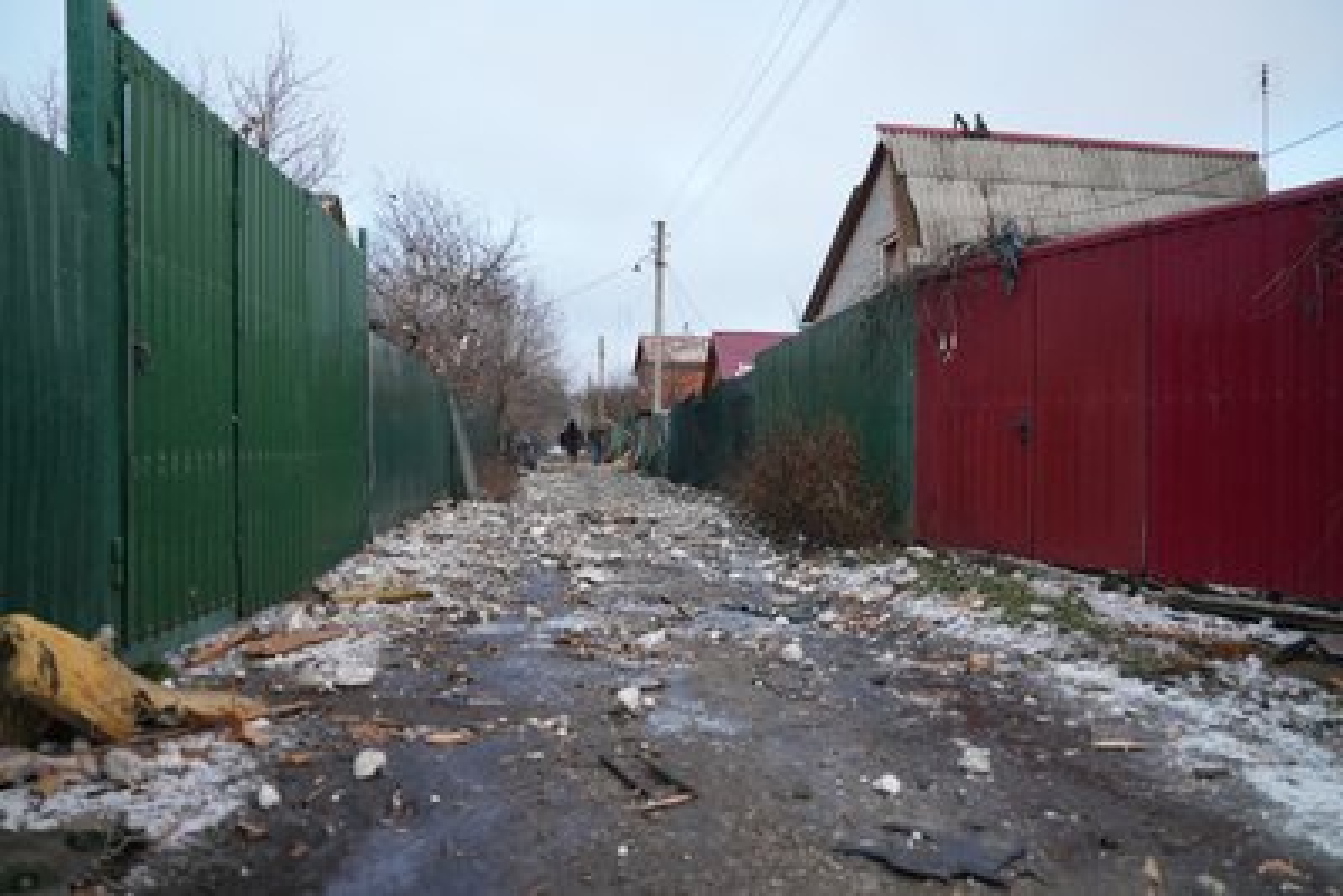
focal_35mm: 24
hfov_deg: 73.7
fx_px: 896
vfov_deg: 53.2
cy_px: 448
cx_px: 672
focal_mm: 24
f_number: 2.8
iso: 320
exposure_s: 1/125
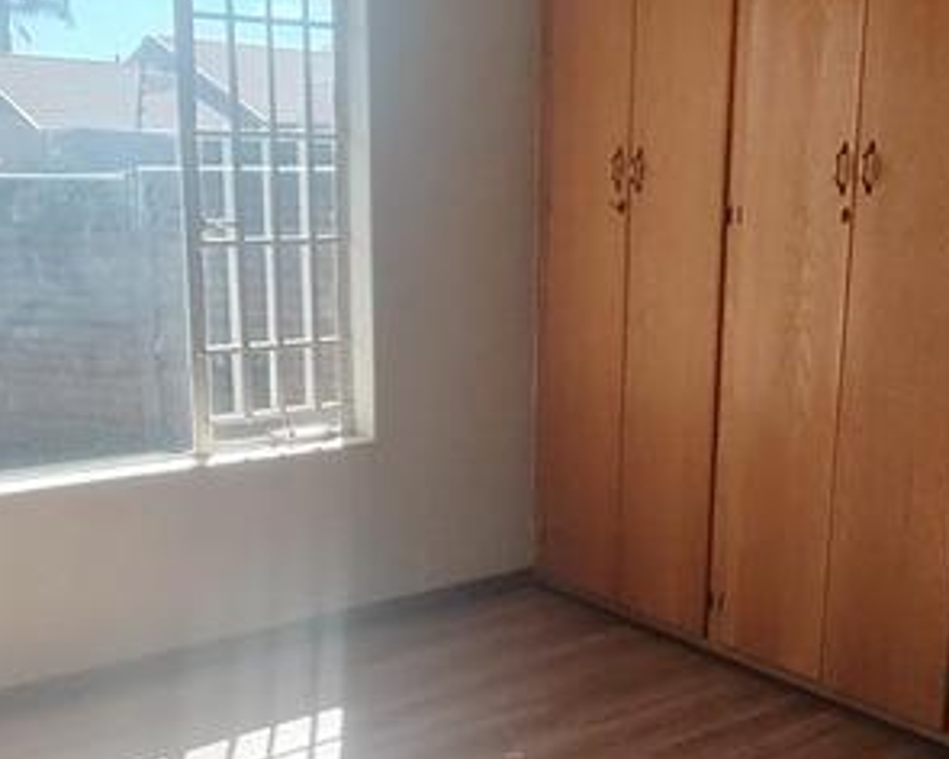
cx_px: 502
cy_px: 502
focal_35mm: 45
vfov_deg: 33.2
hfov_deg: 41.1
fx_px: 1264
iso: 100
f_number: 2.2
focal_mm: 1.42
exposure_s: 1/490
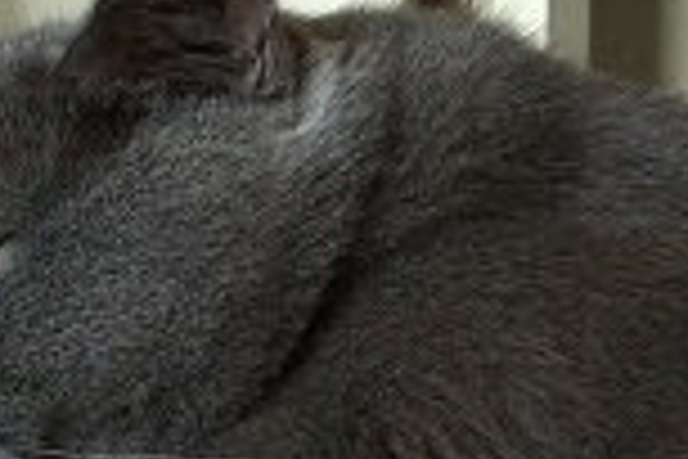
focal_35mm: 95
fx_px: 1815
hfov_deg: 20.6
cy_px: 459
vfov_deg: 14.2
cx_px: -31
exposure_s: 1/15
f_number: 2.8
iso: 250
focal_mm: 3.85
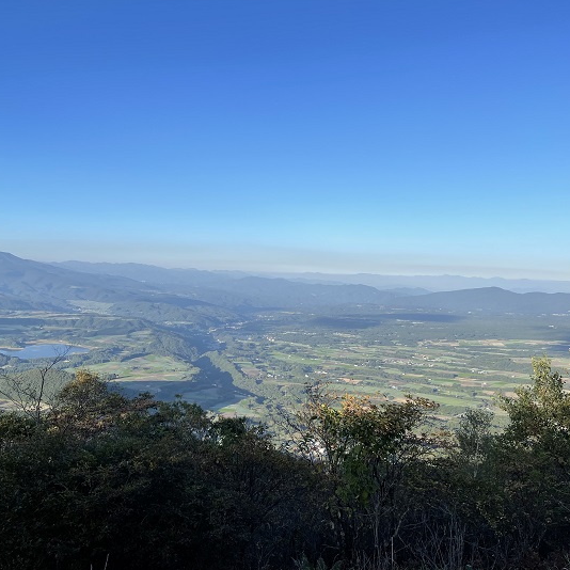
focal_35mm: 31
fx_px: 578
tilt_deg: -2.9
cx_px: 235
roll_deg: -2.2
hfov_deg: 52.3
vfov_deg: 52.5
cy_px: 284
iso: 32
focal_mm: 5.1
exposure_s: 1/3003
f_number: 1.6
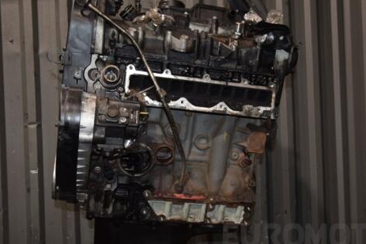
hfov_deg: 40.6
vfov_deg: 27.7
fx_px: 494
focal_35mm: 49
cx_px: 208
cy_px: 130
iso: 800
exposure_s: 1/60
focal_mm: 25
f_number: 5
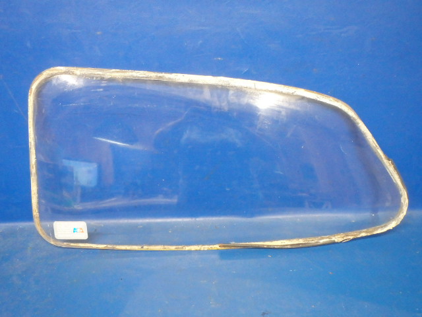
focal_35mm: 28
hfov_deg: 63.4
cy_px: 158
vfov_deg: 49.7
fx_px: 341
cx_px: 211
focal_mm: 5
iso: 1600
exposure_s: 1/30
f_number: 3.9
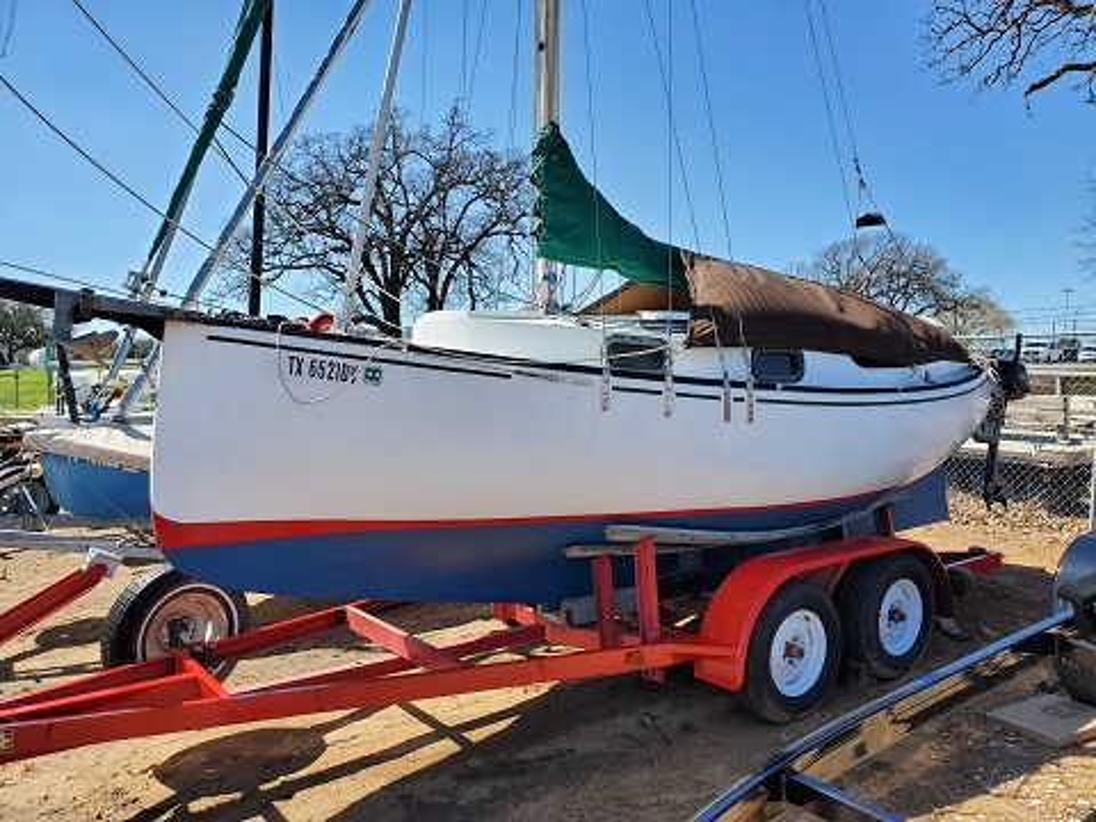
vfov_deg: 53.1
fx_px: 823
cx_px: 548
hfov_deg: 67.3
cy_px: 411
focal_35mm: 26
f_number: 2.4
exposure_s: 1/1093
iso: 50
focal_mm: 4.3
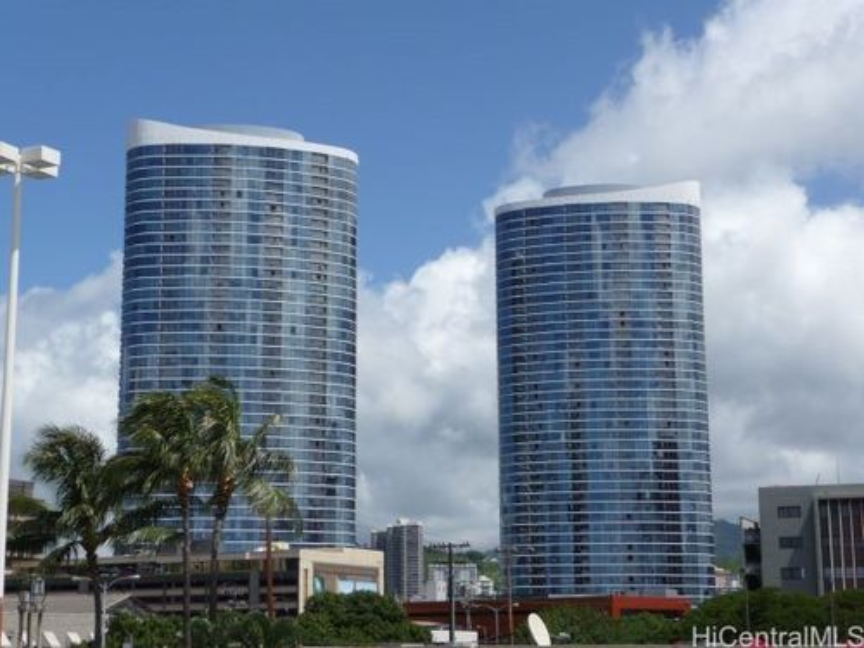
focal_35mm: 62
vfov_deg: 23.7
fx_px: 1547
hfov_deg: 31.2
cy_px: 324
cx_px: 432
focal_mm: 10.5
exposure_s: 1/1300
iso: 100
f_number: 4.5
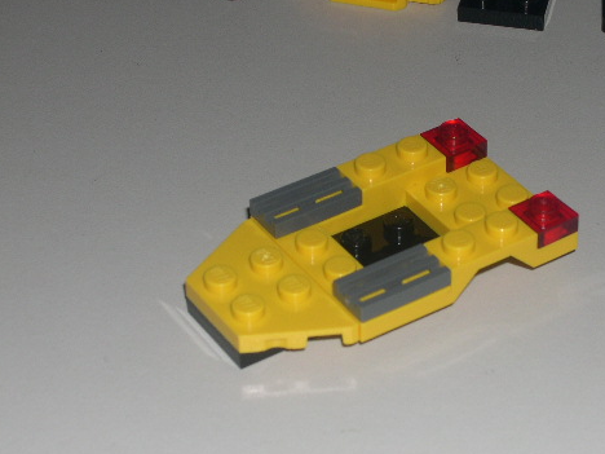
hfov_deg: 16.5
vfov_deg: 12.5
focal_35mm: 119
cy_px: 232
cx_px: 384
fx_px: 2080
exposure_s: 1/60
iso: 100
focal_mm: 18.4
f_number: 11.6
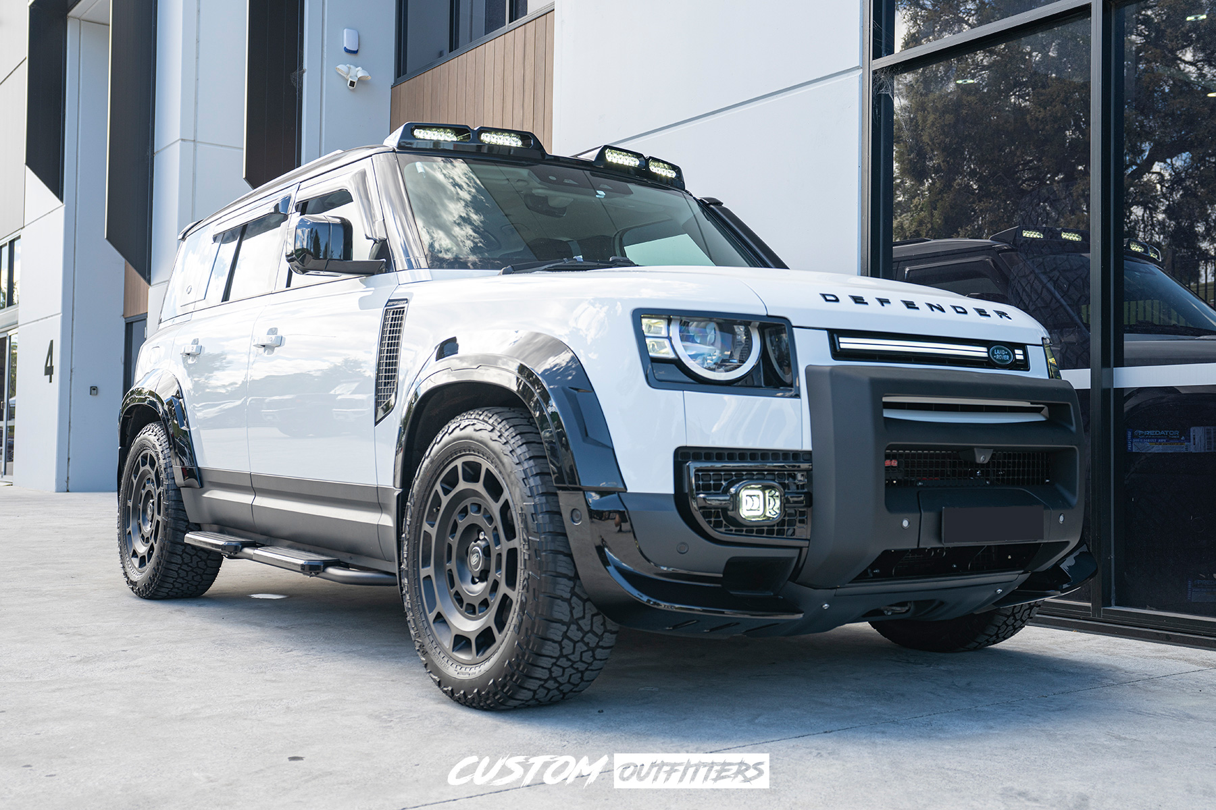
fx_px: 1081
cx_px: 608
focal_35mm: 32
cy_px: 405
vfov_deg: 41.1
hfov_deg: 58.7
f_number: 4
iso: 100
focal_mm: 32
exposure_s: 1/60
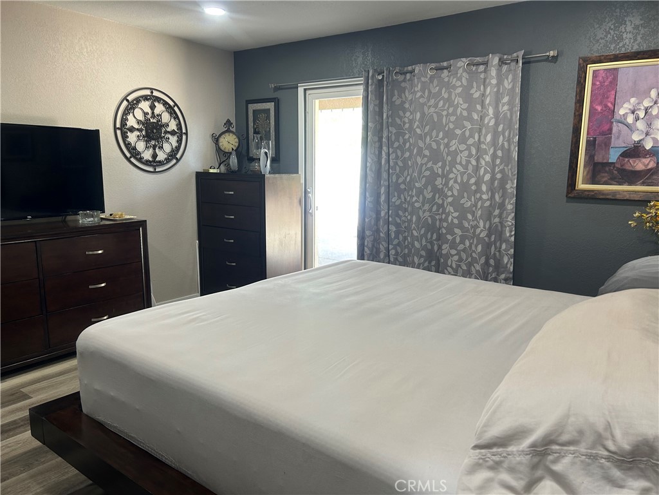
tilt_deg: -10.4
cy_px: 248
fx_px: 495
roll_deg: +0.1
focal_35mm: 26
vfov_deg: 53.1
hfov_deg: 67.3
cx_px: 330
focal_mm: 5.7
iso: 80
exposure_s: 1/60
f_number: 1.5
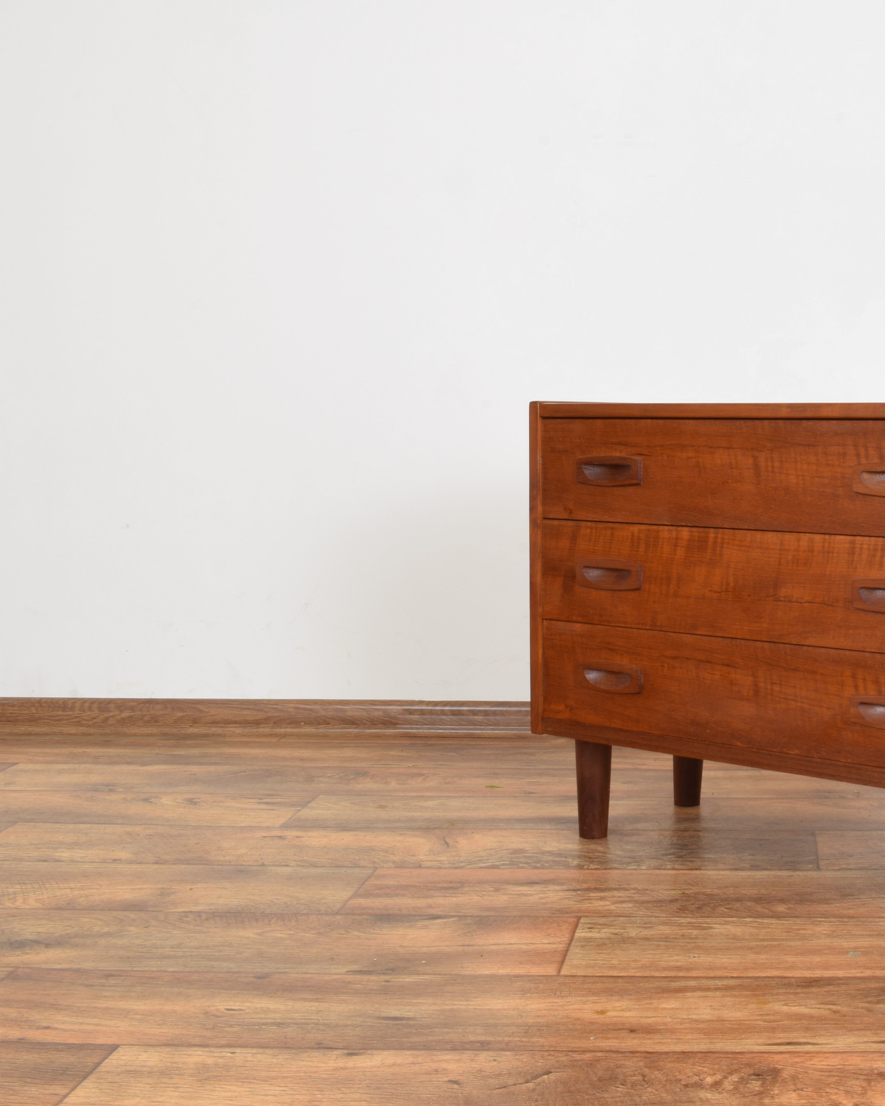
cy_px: 553
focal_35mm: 45
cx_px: 818
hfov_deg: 31.8
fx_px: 1464
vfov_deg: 41.4
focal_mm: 21
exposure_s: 4
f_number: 25
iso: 100
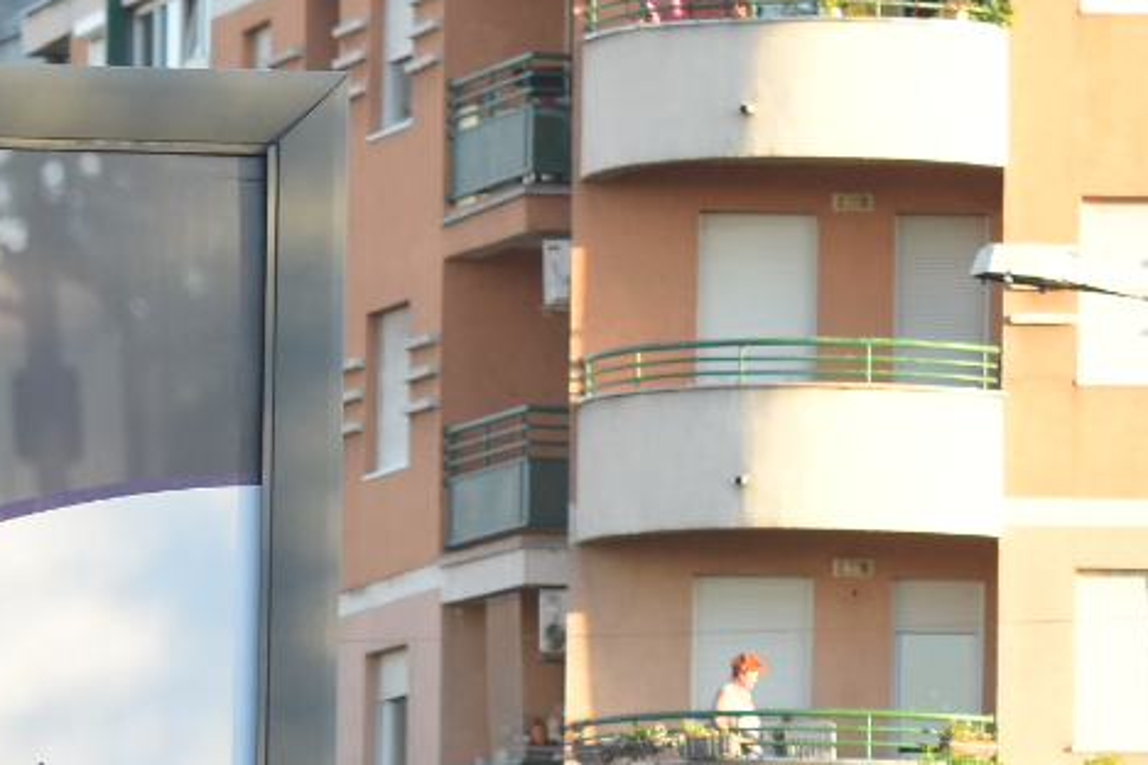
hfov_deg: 4.8
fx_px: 13584
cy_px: 1246
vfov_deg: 3.2
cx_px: 626
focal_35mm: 426
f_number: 4
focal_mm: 82
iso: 400
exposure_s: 1/640
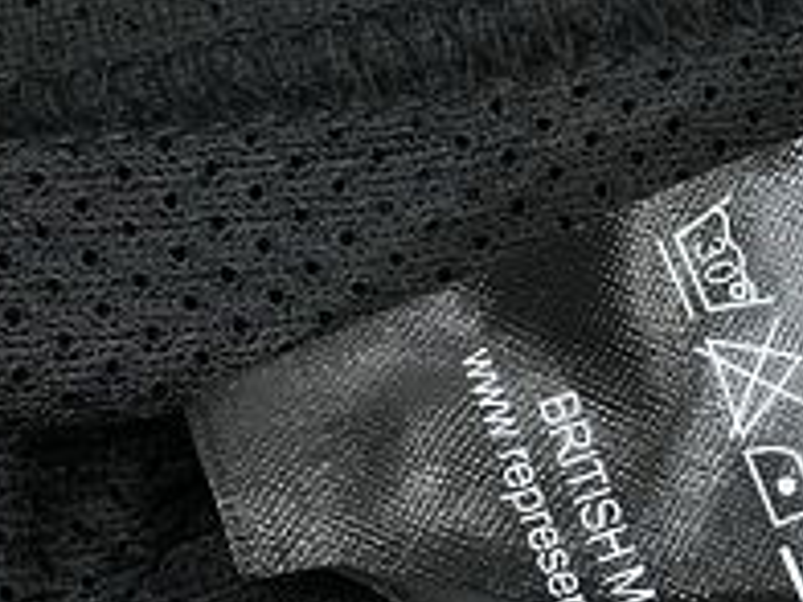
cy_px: 346
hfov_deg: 11.4
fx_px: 3966
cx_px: 860
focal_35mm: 171
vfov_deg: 8.7
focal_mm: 29
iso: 1000
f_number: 8
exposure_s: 1/160
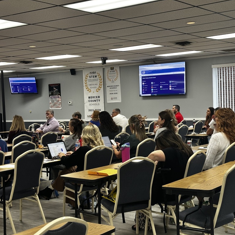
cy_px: 118
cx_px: 157
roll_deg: +1.7
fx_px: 438
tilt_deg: -2.0
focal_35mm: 57
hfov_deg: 29.8
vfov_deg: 30.0
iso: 100
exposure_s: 1/60
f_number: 1.78
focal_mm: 6.86
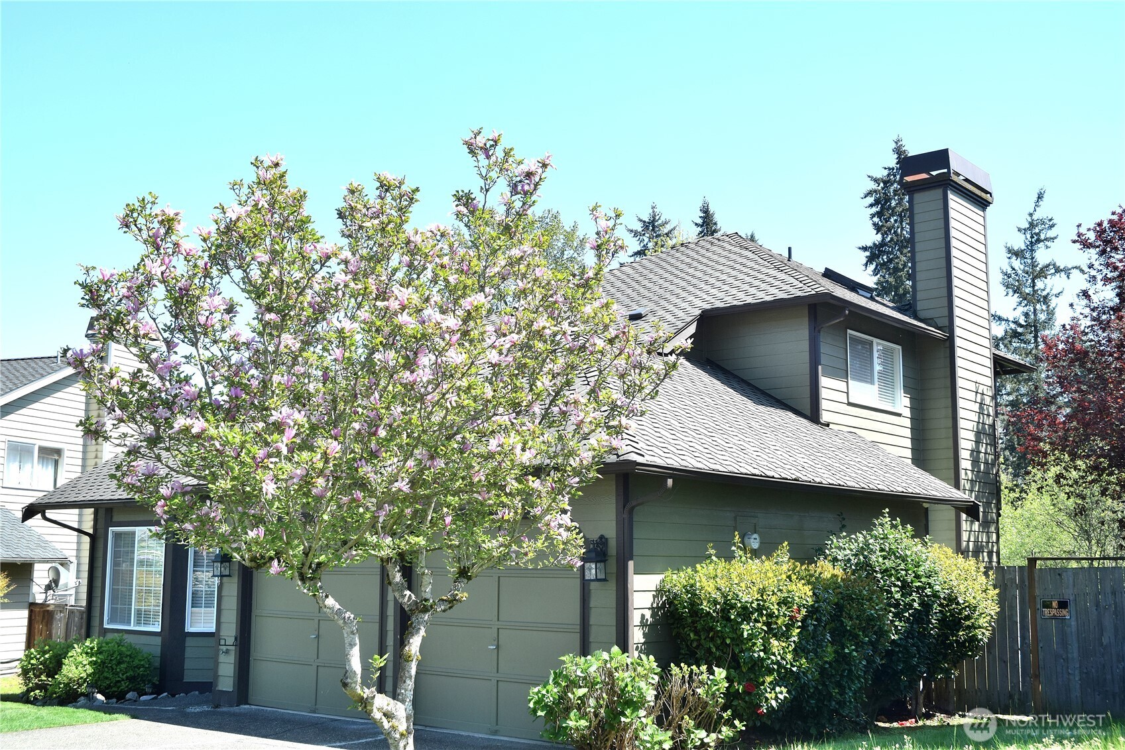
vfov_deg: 33.0
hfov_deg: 47.9
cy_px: 375
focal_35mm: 40
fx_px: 1265
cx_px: 562
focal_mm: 27
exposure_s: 1/250
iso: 200
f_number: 8
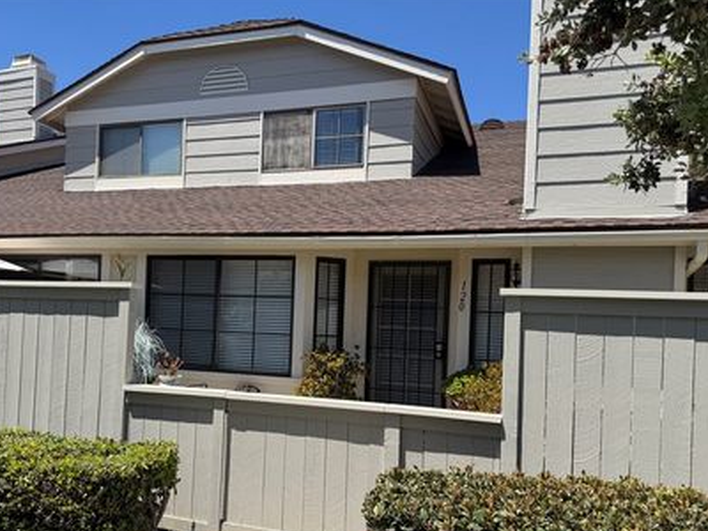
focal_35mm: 30
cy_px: 323
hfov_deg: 59.8
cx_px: 308
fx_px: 614
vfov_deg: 46.5
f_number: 1.78
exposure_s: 1/4049
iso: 80
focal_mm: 6.76
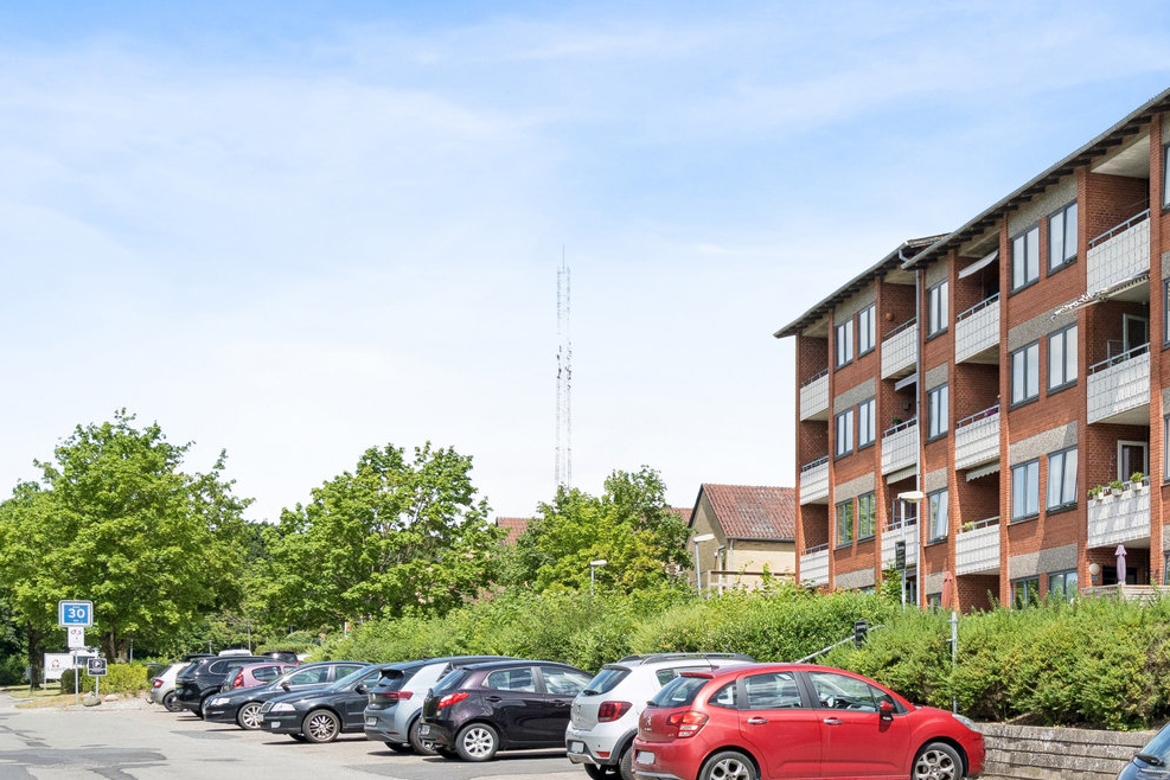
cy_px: 633
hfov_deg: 30.6
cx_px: 1102
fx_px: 2015
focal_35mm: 62
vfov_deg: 21.6
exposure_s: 1/2000
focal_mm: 30
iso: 800
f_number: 7.1
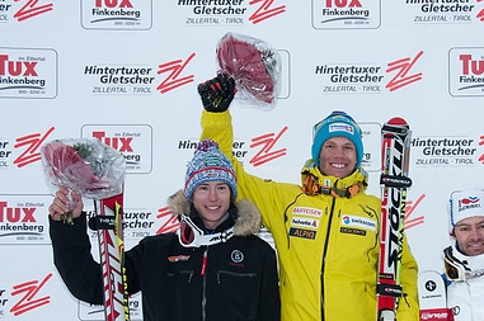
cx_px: 354
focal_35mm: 80
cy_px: 230
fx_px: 1074
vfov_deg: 16.9
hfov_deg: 25.1
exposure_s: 1/320
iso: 320
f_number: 7.1
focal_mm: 35
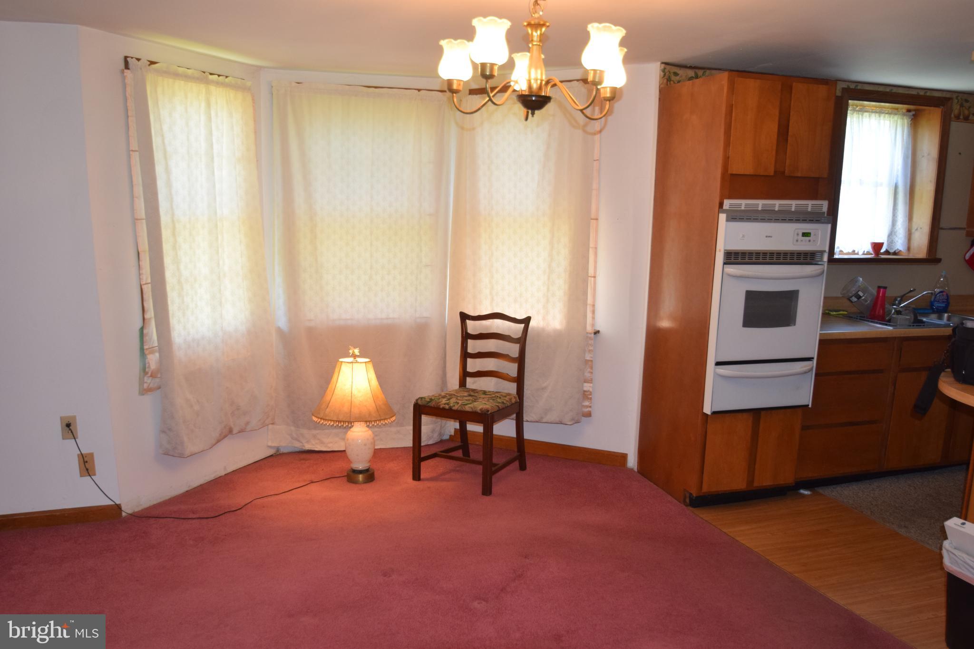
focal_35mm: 28
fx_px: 771
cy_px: 324
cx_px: 487
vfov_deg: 45.7
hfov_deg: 64.6
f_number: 4.2
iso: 800
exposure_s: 1/80
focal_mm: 19
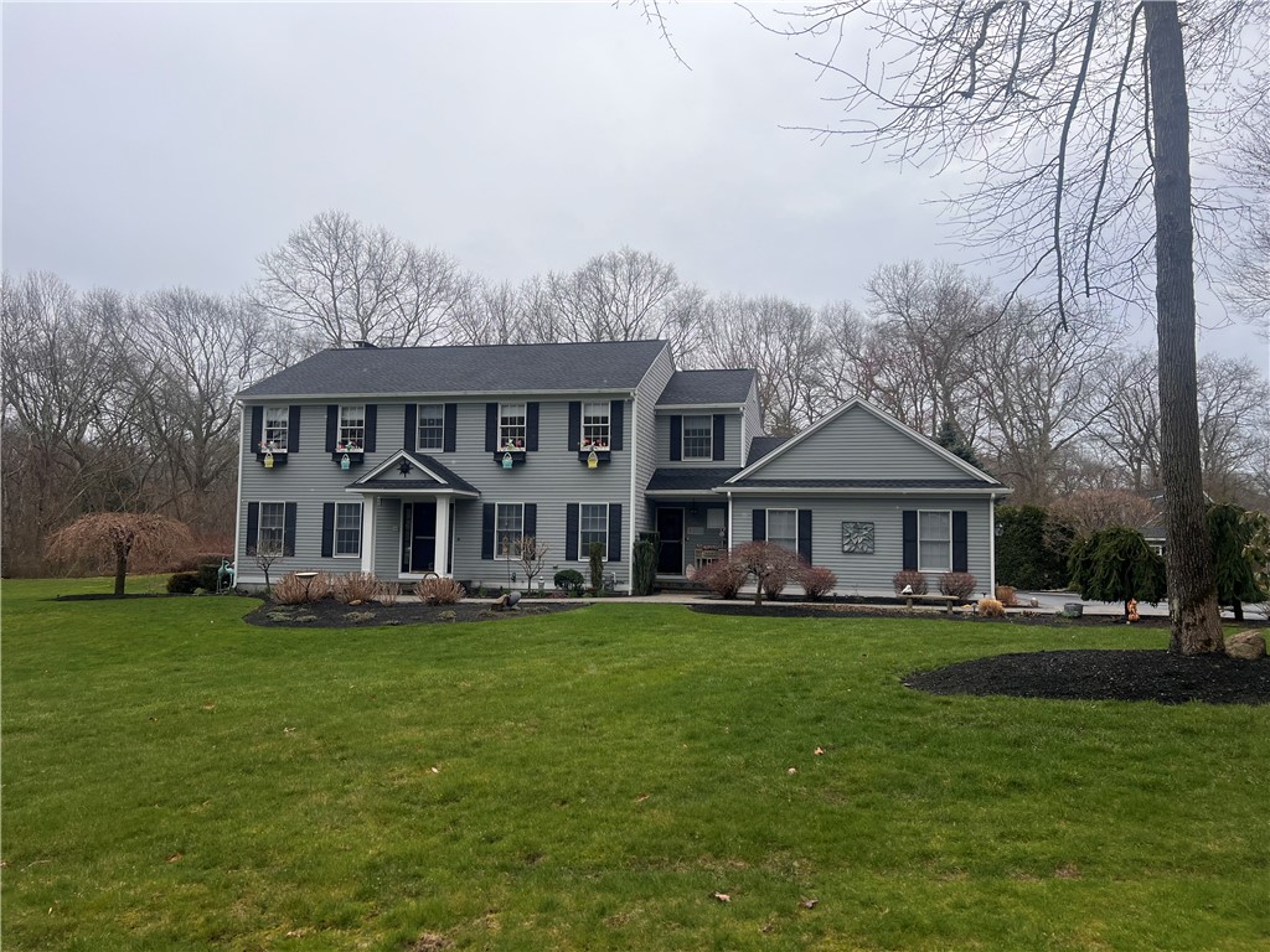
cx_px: 635
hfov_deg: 67.3
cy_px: 476
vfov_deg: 53.1
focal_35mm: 26
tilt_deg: +2.9
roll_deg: -0.7
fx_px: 954
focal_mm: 5.7
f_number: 1.5
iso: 50
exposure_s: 1/3968
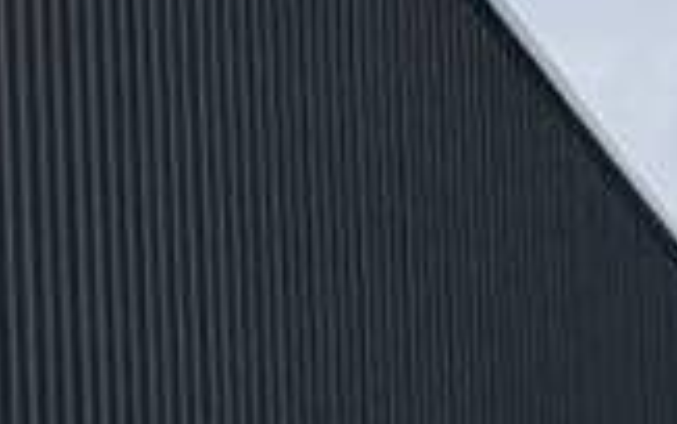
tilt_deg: +2.4
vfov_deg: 6.5
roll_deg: +0.6
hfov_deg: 7.7
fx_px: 3636
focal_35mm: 197
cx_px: -1898
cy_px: 763
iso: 80
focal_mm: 6.76
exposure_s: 1/1678
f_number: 1.78
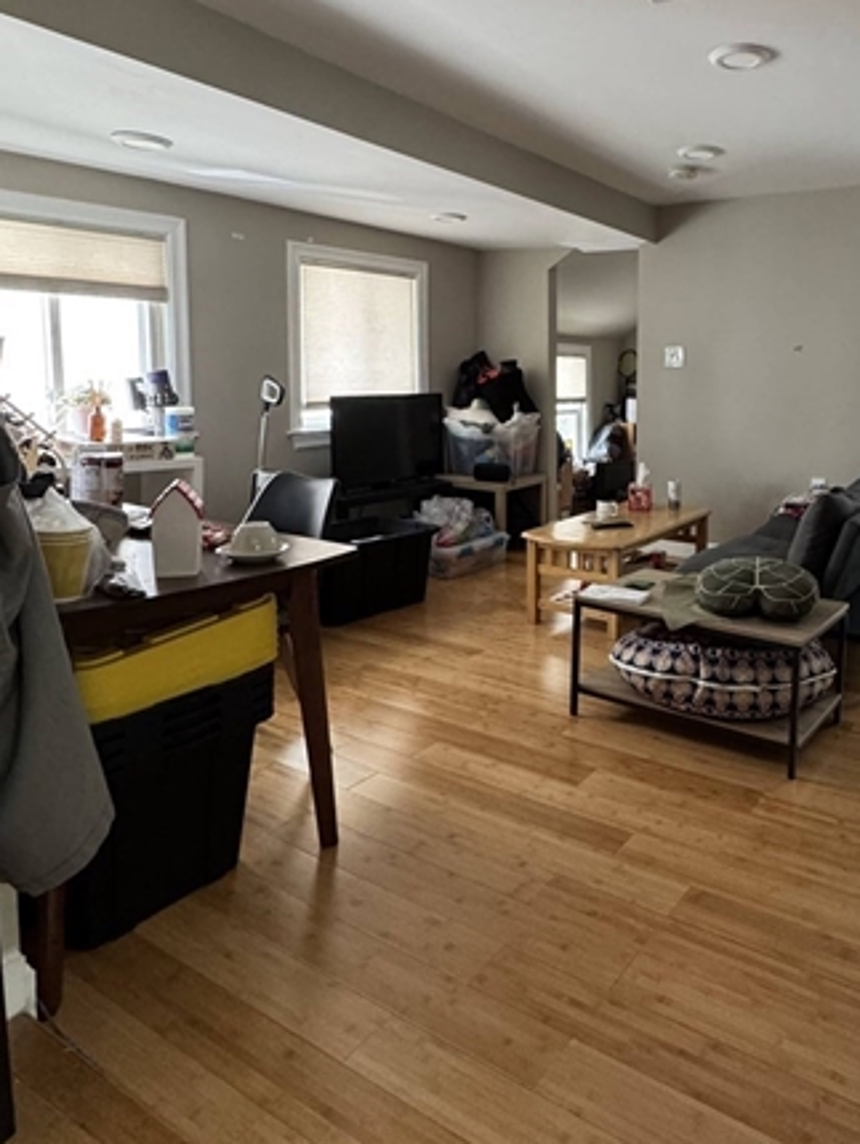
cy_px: 434
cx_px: 596
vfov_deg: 68.4
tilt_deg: -4.9
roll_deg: -1.0
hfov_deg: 53.5
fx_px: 827
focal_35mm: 25
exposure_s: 1/60
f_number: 2.2
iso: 500
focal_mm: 2.22
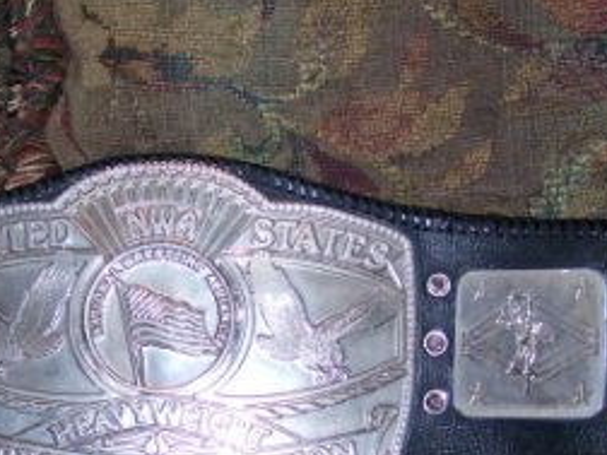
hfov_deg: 20.8
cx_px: 178
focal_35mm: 94
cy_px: 323
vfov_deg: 15.7
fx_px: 1648
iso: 80
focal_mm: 6
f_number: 2.7
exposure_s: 1/60
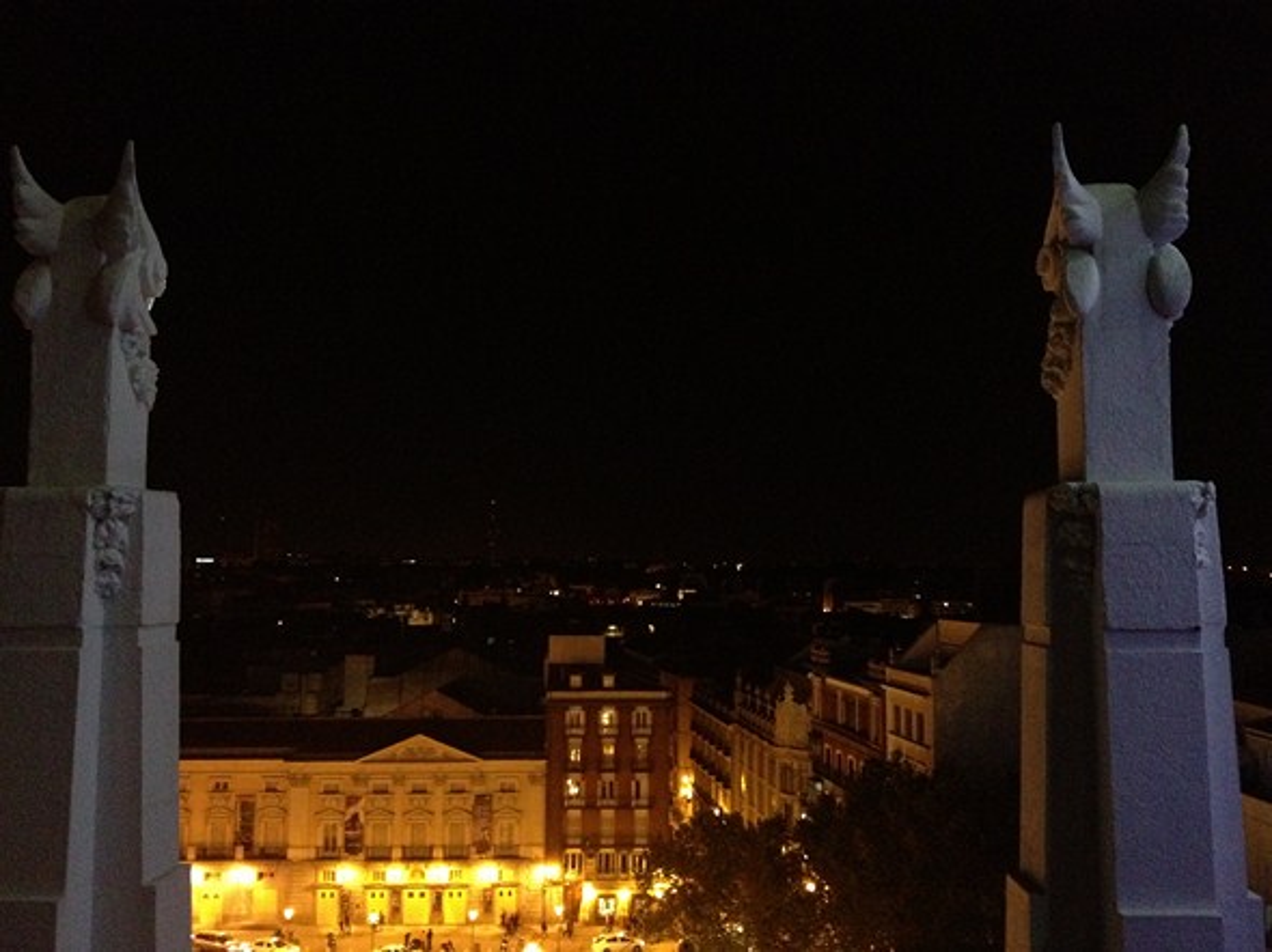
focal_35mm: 35
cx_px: 636
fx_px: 1286
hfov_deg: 52.6
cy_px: 476
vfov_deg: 40.7
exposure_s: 1/15
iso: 800
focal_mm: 4.28
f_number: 2.4
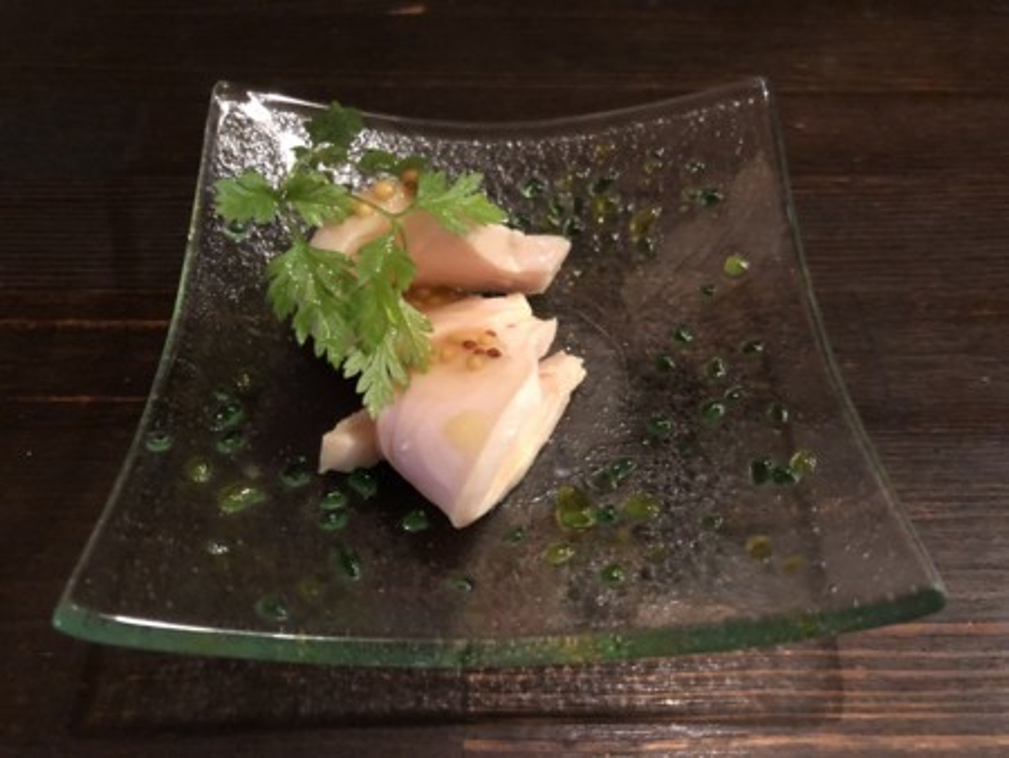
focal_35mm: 28
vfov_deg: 49.8
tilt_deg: -51.8
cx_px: 504
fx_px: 817
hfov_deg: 63.4
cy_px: 379
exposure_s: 1/4
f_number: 1.8
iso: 100
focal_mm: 4
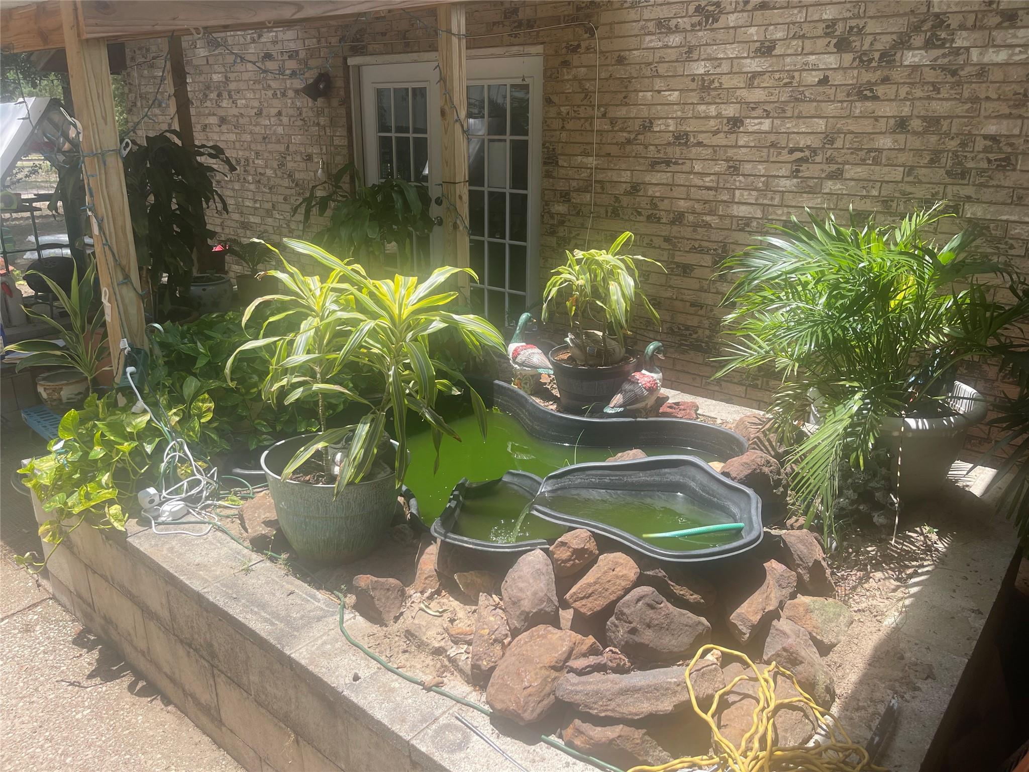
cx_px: 514
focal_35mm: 25
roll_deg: -1.0
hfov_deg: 69.4
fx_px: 743
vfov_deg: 54.9
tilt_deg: -18.1
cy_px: 386
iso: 32
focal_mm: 5.1
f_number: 1.6
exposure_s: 1/1078
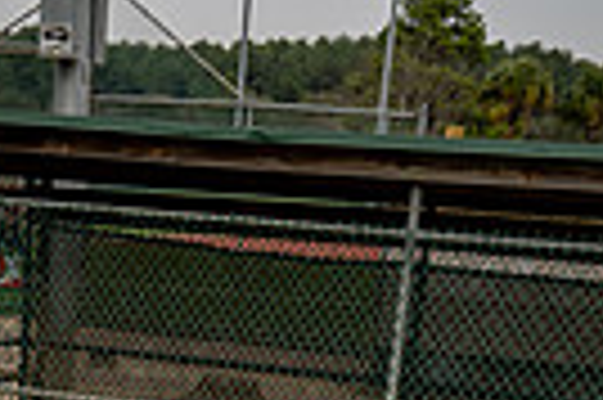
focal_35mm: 104
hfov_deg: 19.3
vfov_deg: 10.8
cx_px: 68
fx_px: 1740
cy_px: 1007
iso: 100
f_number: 8
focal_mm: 31
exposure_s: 1/250
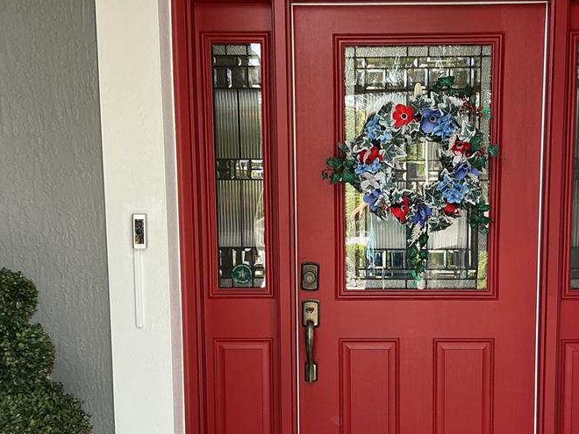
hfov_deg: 41.7
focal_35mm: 45
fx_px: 753
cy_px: 261
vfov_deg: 32.1
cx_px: 369
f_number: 1.8
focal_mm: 3
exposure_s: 1/120
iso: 40
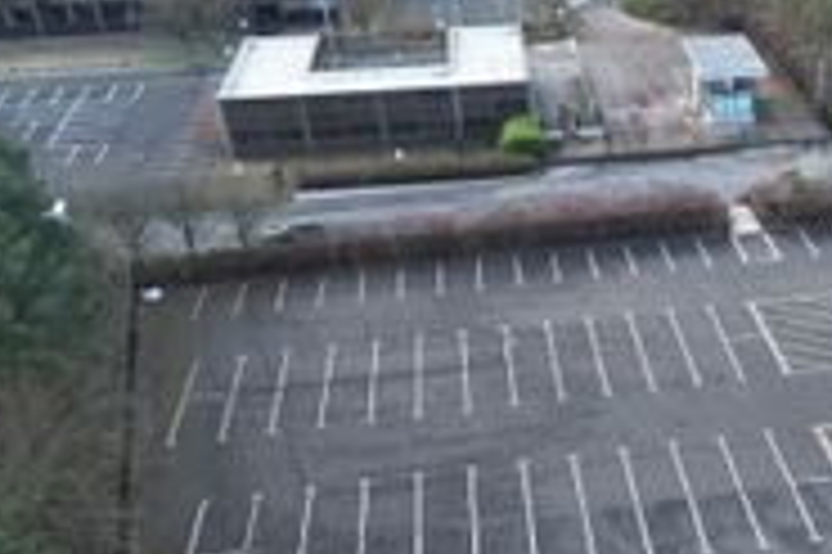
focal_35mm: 54
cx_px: 756
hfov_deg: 34.7
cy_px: 527
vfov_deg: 24.1
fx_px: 1247
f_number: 1.7
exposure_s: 1/180
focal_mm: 6.72
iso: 110
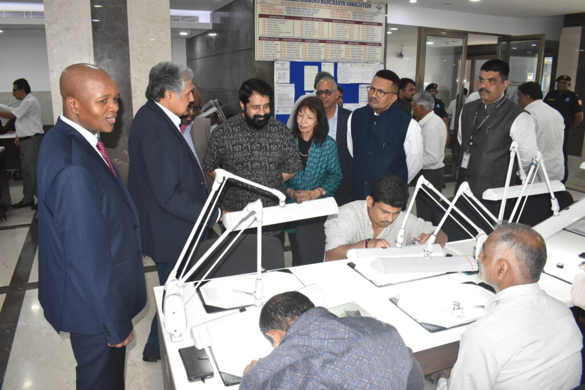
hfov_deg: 67.4
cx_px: 292
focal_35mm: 27
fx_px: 439
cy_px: 195
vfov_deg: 47.9
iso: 1600
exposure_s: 1/125
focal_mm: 18
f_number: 7.1
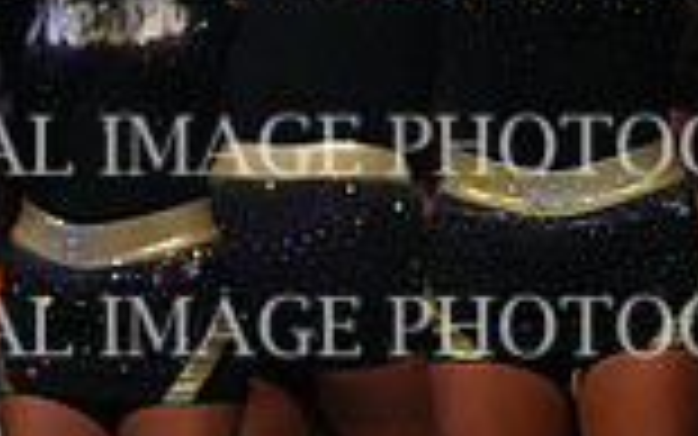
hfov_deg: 2.2
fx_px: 18135
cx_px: 365
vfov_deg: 1.4
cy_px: 236
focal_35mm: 953
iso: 16000
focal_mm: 250
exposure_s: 1/1250
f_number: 5.6
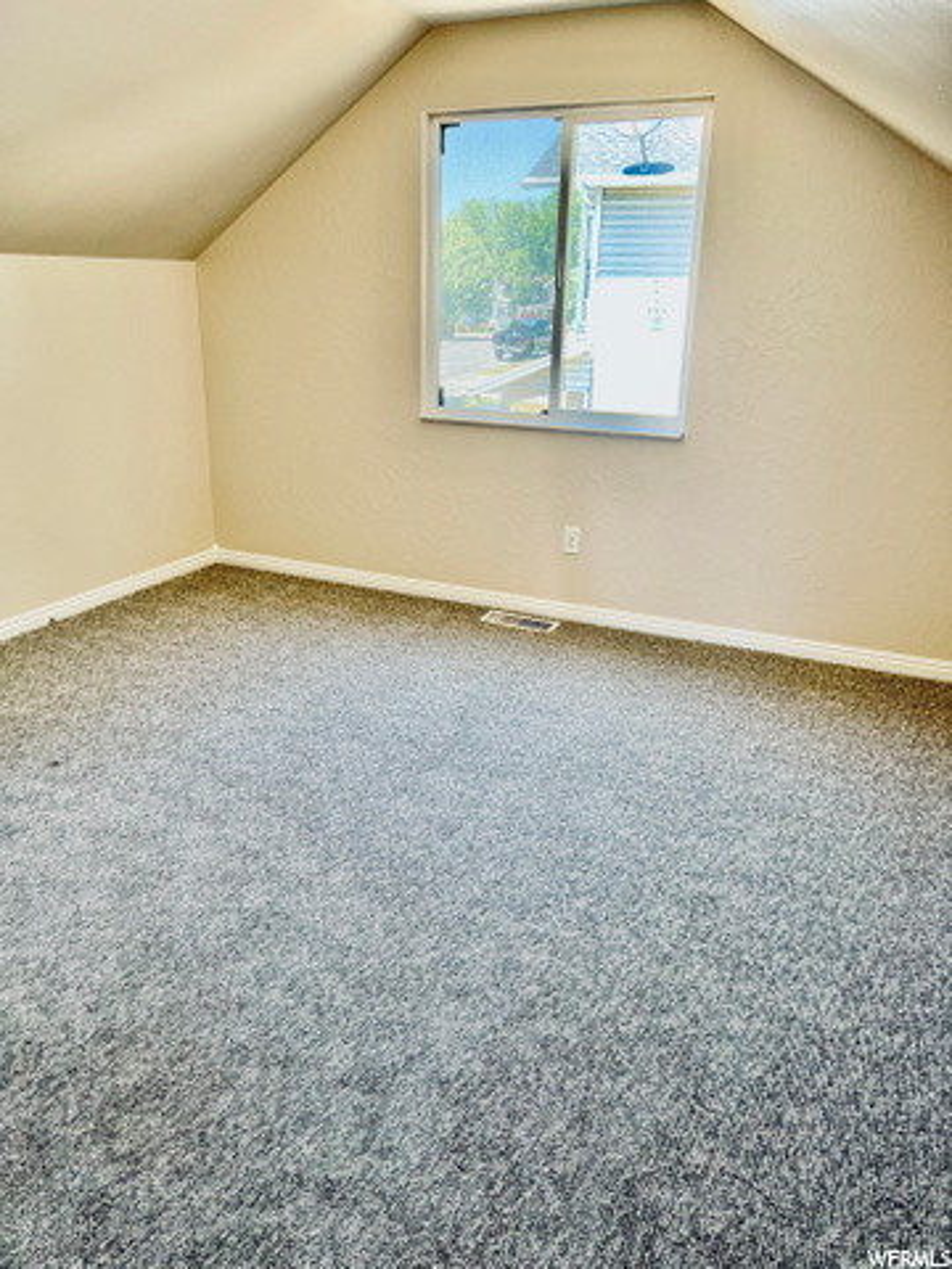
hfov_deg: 53.1
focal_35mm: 26
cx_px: 476
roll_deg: -0.8
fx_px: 953
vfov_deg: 67.3
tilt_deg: -19.8
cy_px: 634
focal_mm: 5.7
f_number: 1.5
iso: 80
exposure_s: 1/121
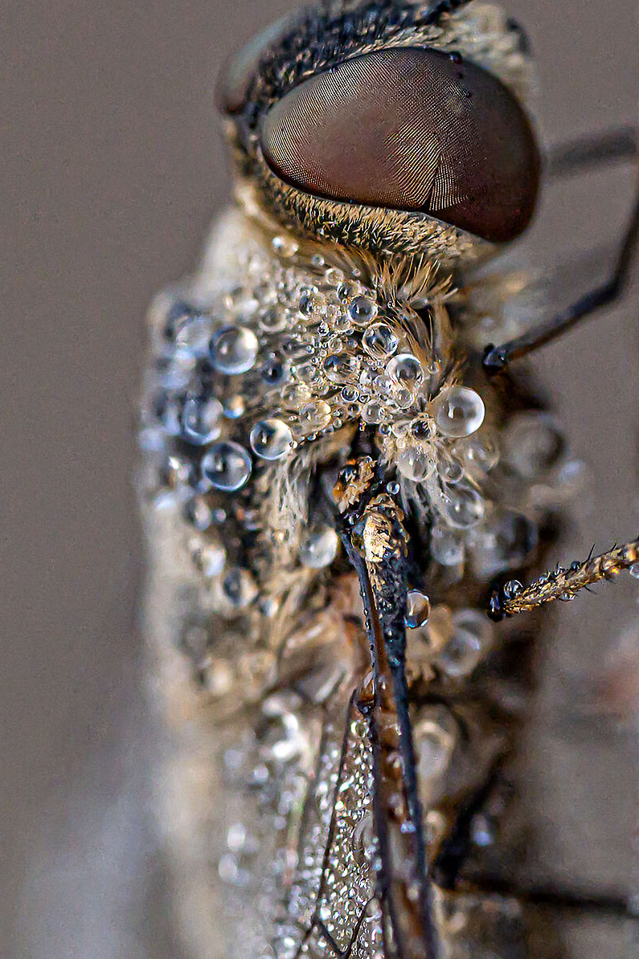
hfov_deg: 6.5
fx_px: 5622
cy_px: 773
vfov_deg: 9.7
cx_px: 478
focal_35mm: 211
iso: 500
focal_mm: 105
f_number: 5.6
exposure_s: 1/1000
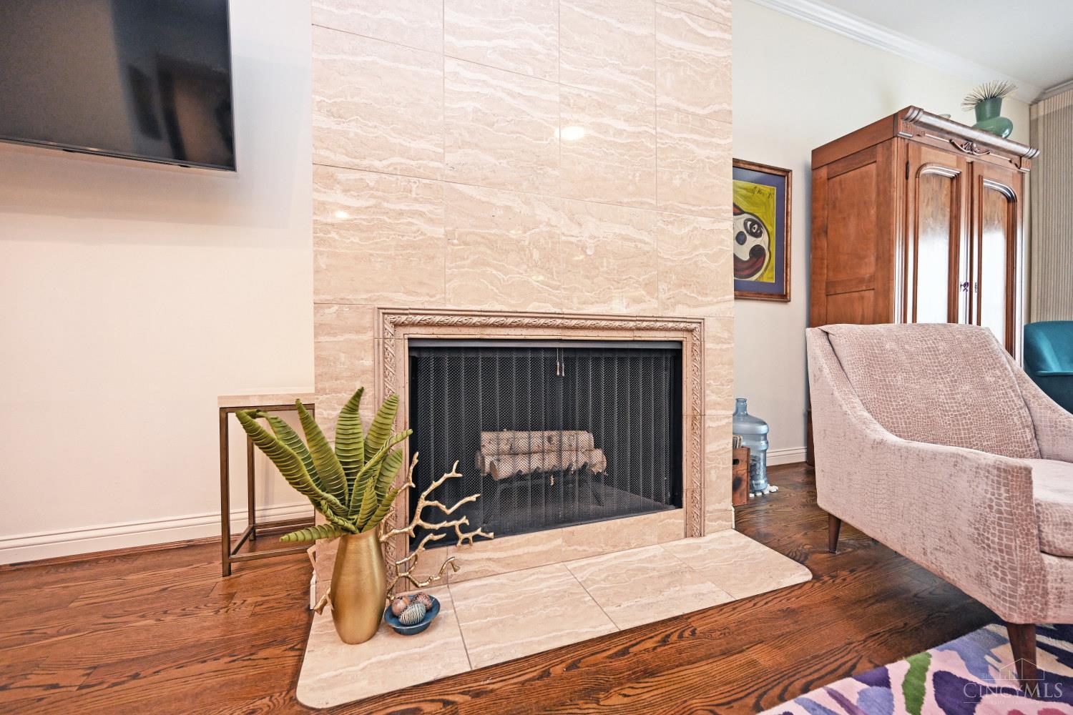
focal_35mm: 14
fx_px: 417
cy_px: 358
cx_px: 536
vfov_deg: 81.2
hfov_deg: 104.3
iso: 1250
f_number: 4
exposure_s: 1/60
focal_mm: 14
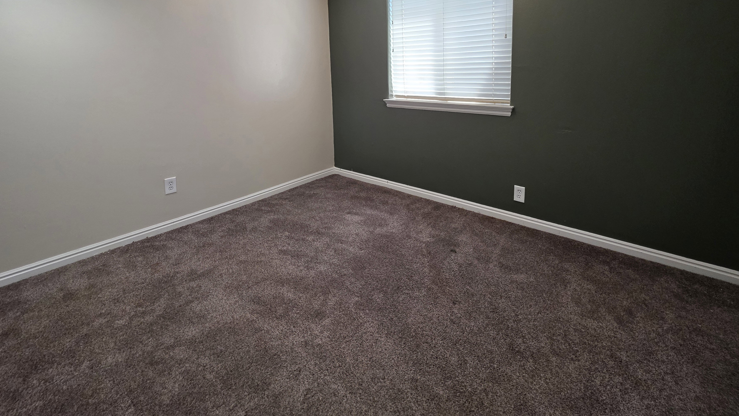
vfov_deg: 63.2
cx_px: 379
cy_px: 104
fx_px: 314
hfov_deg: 99.3
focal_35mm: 16
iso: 200
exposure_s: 1/120
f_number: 1.9
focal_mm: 2.2
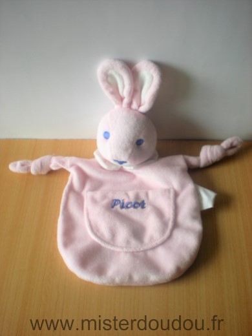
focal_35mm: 38
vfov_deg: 49.0
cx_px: 126
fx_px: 369
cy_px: 168
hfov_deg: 37.7
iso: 64
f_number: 3.1
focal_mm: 6.3
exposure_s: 1/125
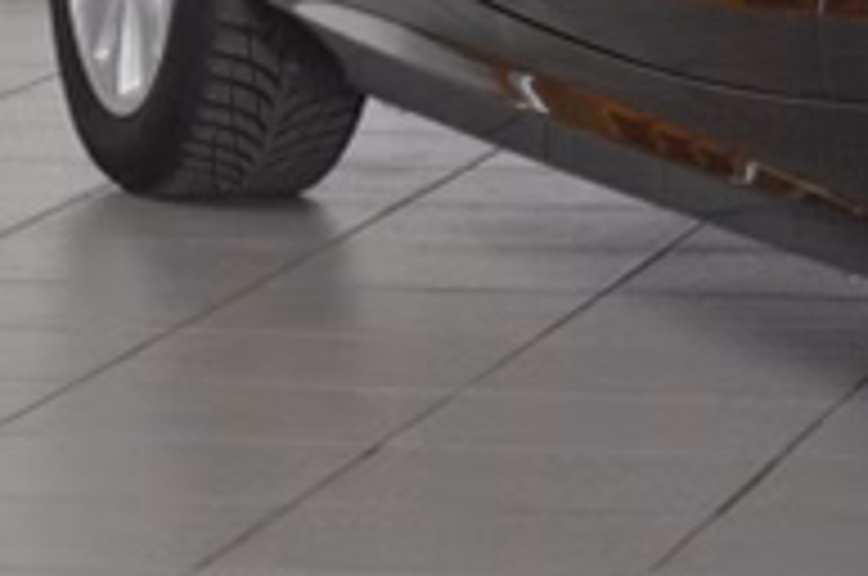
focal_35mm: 311
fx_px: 7486
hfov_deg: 6.4
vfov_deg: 4.4
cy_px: -220
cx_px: 1723
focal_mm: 50
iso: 400
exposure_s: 1/80
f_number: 5
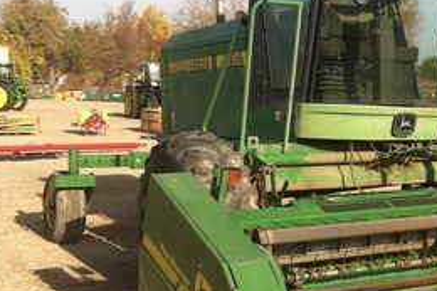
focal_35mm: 76
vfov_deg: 17.9
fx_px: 922
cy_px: 168
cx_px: 365
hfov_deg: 26.1
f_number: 2.8
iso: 80
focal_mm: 3.85
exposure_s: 1/1169
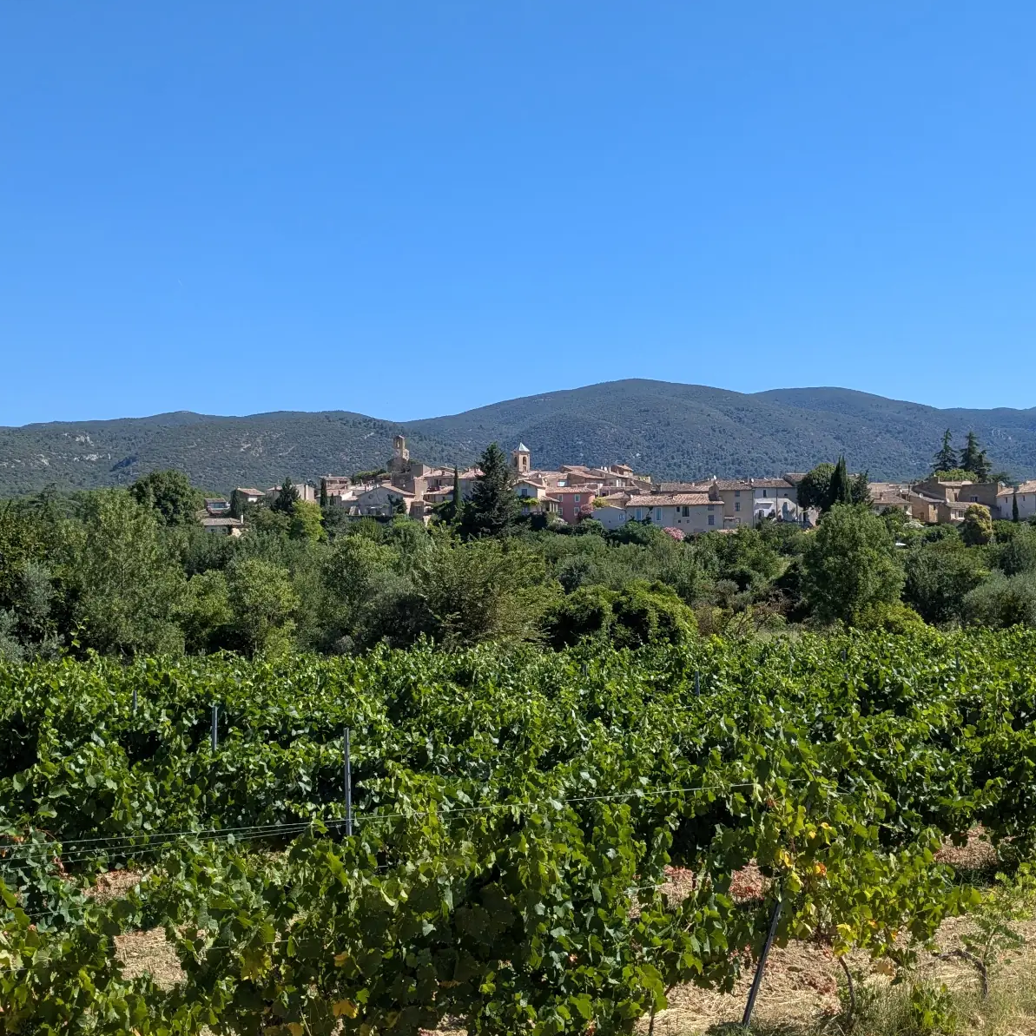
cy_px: 518
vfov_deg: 51.1
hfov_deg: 50.9
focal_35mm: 32
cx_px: 591
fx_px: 1084
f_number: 1.73
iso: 62
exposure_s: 1/2924
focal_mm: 4.38
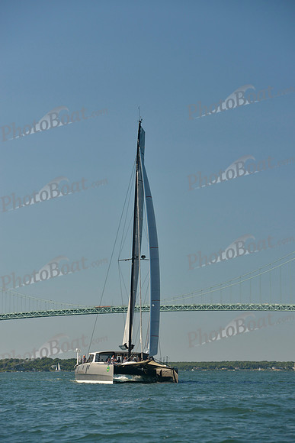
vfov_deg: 18.3
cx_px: 148
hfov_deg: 12.2
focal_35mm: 112
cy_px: 222
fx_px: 1376
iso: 400
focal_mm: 112
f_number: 5.6
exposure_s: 1/1250
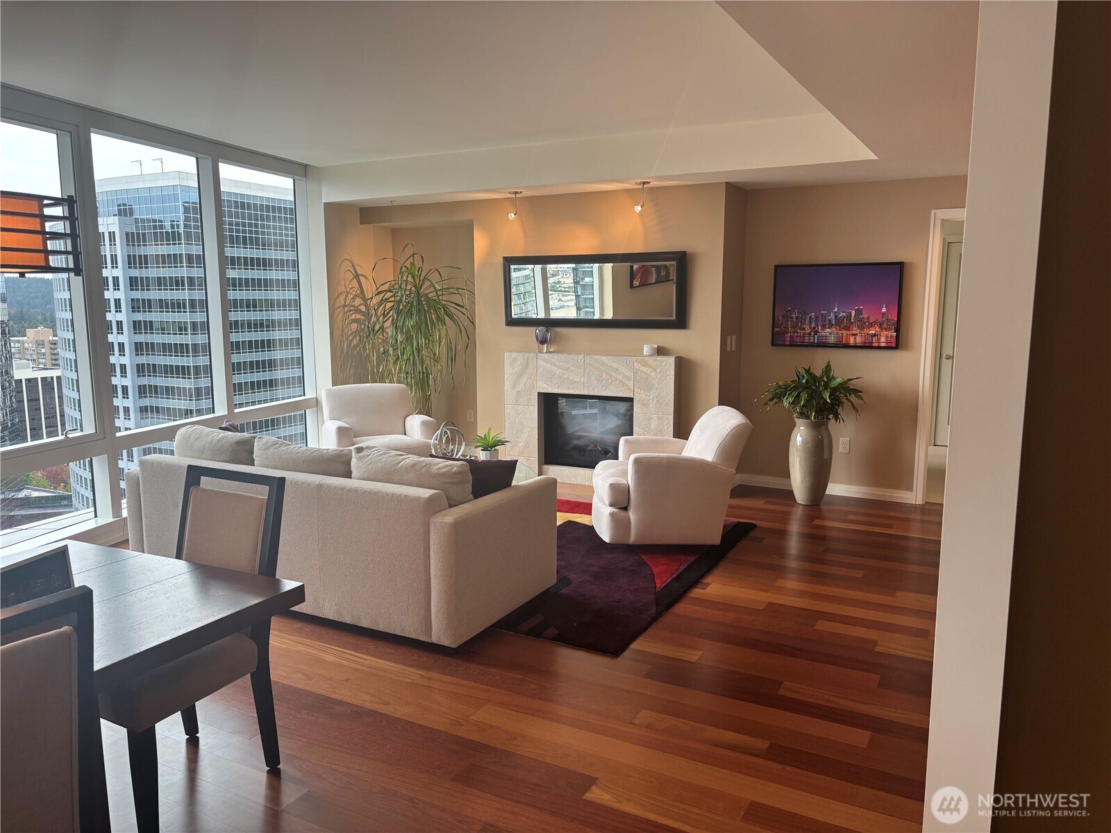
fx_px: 834
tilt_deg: -8.3
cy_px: 416
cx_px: 556
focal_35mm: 26
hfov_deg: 67.3
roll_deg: +0.2
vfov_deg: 53.1
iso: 64
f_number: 1.6
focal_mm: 5.96
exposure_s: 1/120
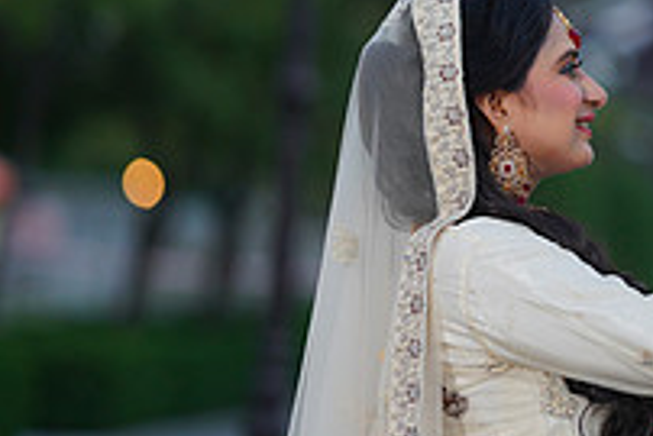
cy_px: 66
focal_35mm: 244
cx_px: 727
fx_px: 4429
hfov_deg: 8.4
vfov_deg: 5.6
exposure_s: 1/200
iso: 200
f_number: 1.4
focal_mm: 85
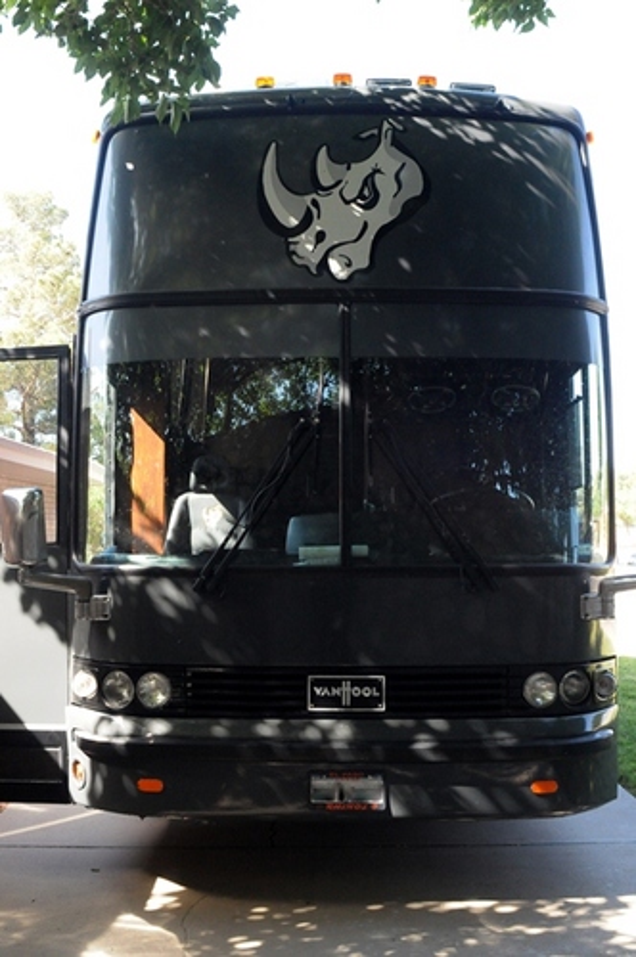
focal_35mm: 36
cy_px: 478
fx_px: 957
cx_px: 318
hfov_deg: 36.8
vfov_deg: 53.2
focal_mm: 24
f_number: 9
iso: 2500
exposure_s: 1/250
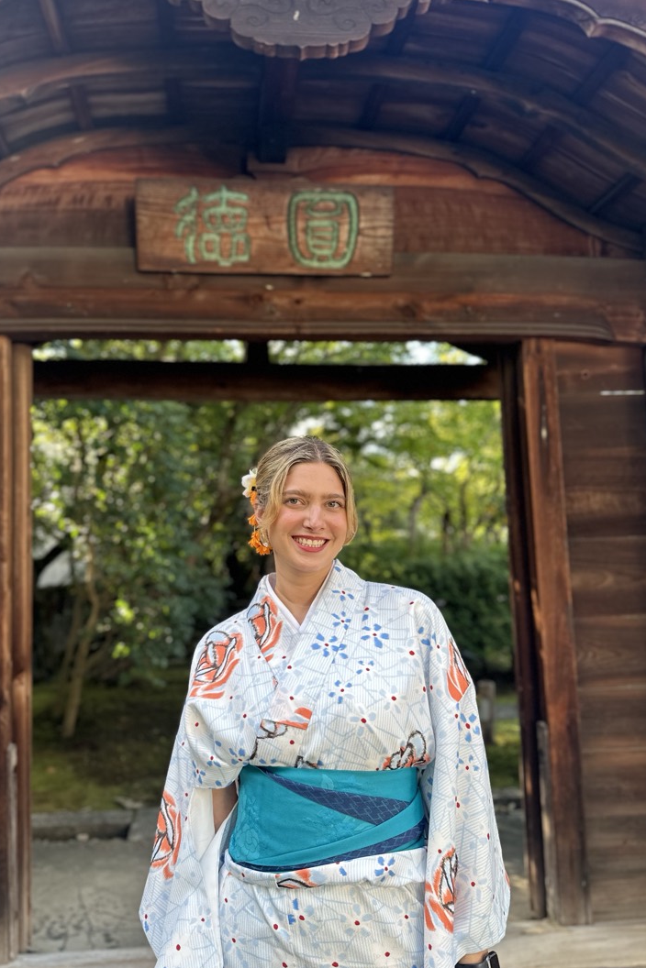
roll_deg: +1.5
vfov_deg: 69.4
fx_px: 700
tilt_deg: +7.8
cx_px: 284
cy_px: 473
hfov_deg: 49.4
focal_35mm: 26
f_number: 1.78
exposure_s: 1/256
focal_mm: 6.86
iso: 80
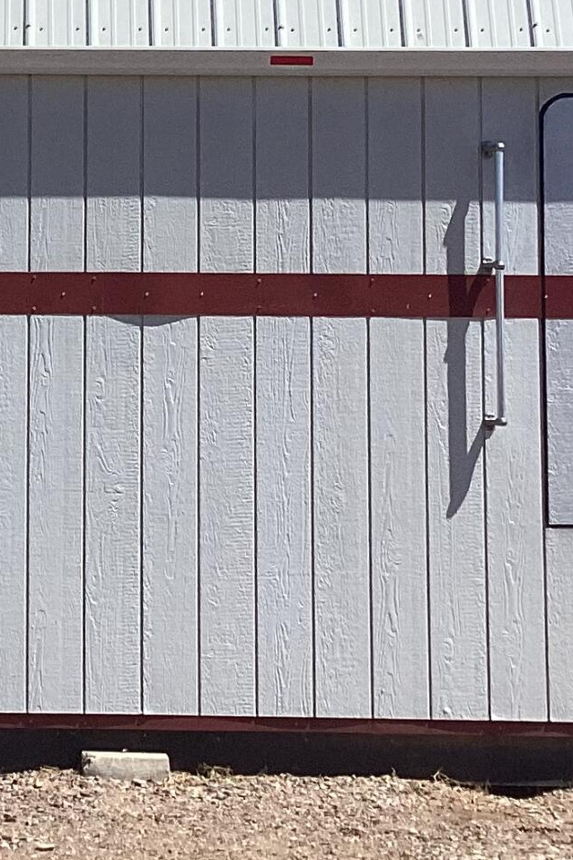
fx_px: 2413
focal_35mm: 101
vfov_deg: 20.0
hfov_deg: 13.3
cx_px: -30
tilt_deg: +2.3
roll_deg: -1.1
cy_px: 186
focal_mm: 3.3
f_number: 2.4
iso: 25
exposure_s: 1/2809
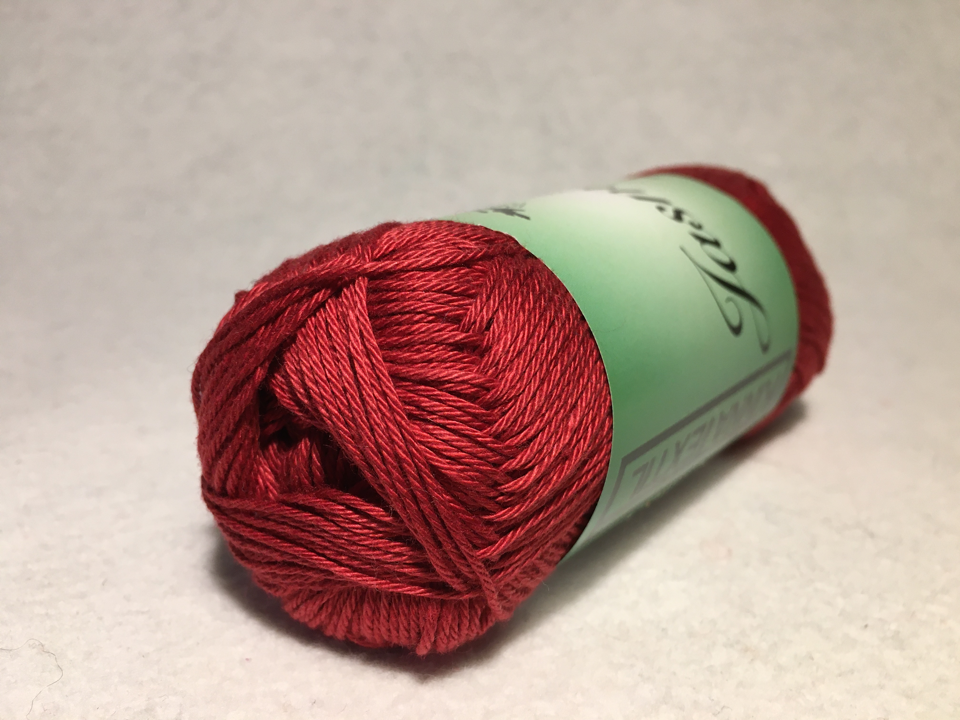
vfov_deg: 48.2
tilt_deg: -18.7
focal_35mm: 29
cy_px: 360
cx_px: 480
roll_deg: -3.0
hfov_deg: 61.7
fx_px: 804
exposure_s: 1/33
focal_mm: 4.15
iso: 50
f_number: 2.2
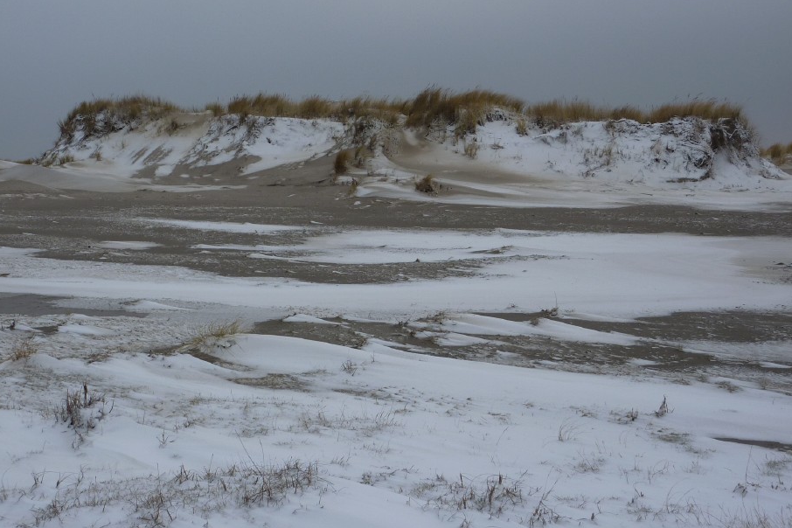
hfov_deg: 41.9
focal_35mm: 47
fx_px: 1034
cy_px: 249
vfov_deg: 28.6
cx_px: 375
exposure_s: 1/400
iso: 80
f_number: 4
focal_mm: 6.5
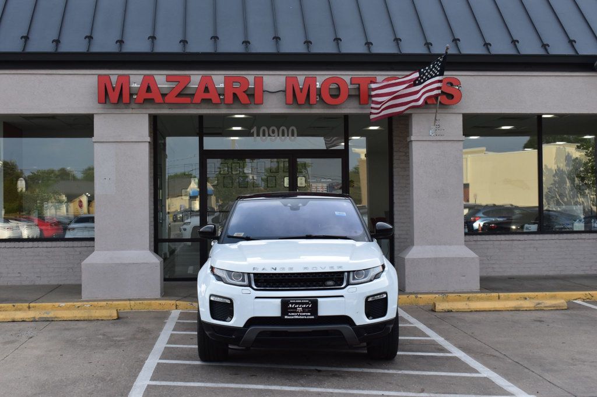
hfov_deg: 38.9
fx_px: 845
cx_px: 298
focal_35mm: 51
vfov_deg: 26.5
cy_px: 198
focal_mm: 34
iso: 400
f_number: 10
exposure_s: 1/250
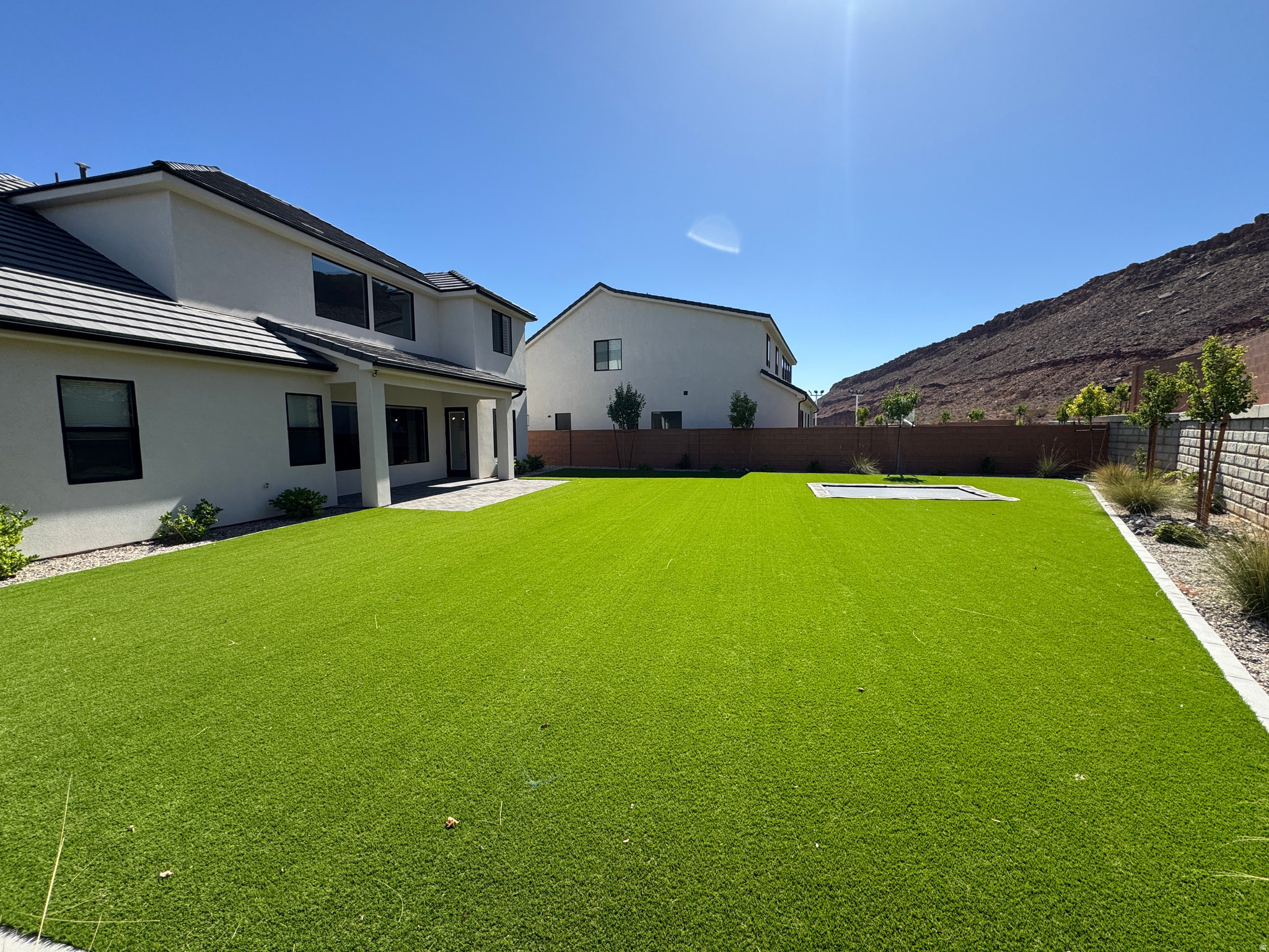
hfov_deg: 102.1
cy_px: 476
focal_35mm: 14
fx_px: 513
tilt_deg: -4.1
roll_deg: +1.4
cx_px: 634
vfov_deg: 85.7
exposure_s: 1/1449
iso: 50
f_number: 2.2
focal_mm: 2.22
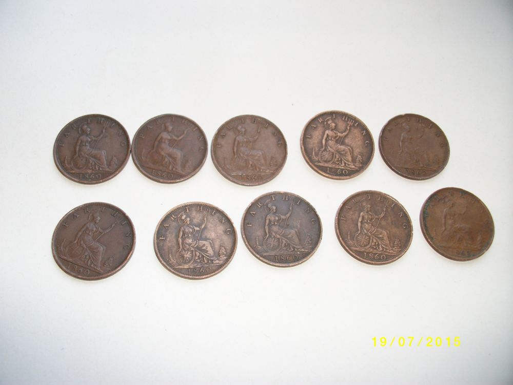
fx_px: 459
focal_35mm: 31
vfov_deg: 45.4
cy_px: 192
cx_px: 256
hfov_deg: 58.4
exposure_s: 1/40
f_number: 2.9
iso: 123
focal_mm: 5.7
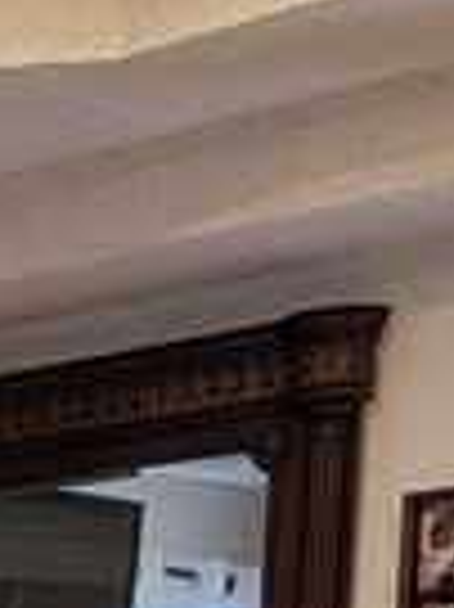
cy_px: 1252
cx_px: -589
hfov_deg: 9.7
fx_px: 2400
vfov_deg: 12.5
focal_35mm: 137
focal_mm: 6.7
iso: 200
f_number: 1.8
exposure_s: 1/39
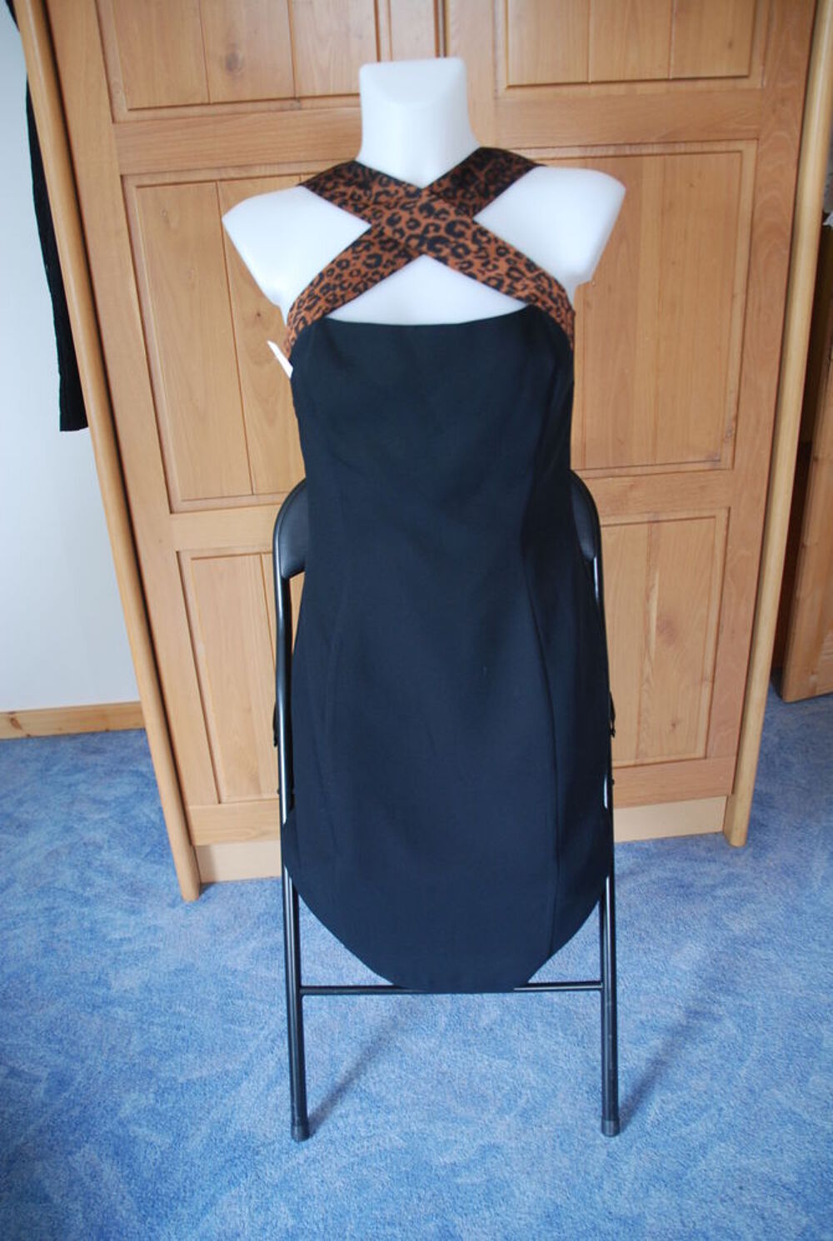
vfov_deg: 61.8
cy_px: 620
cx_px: 416
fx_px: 1036
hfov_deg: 43.8
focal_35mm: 30
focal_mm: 20
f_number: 3.5
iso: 400
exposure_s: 1/50
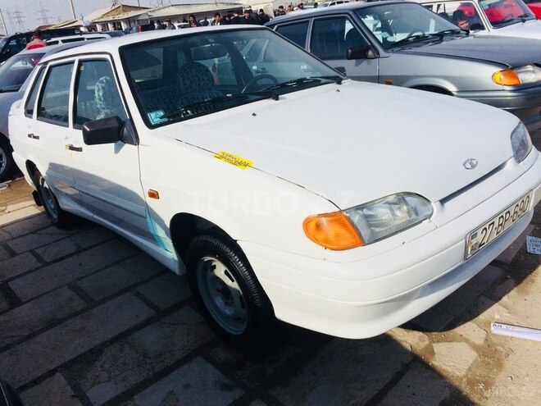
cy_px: 203
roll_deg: +6.4
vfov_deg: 48.2
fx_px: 453
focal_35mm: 29
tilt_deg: -21.5
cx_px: 270
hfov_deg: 61.7
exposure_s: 1/5882
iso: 40
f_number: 2.2
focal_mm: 4.15
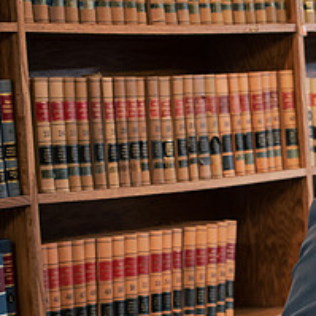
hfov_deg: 9.9
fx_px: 1787
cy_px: 272
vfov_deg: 10.1
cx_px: 438
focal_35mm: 173
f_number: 3.2
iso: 1000
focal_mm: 70
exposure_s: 1/125
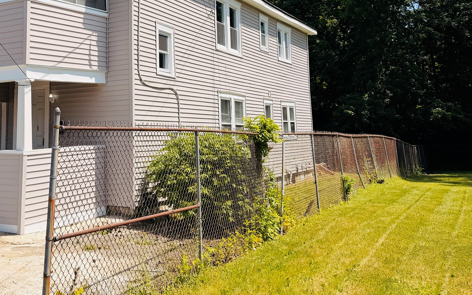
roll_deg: +1.9
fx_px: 502
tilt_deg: +10.0
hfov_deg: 48.3
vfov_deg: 31.6
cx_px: 113
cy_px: 43
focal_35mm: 39
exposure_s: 1/5714
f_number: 1.78
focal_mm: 6.76
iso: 80
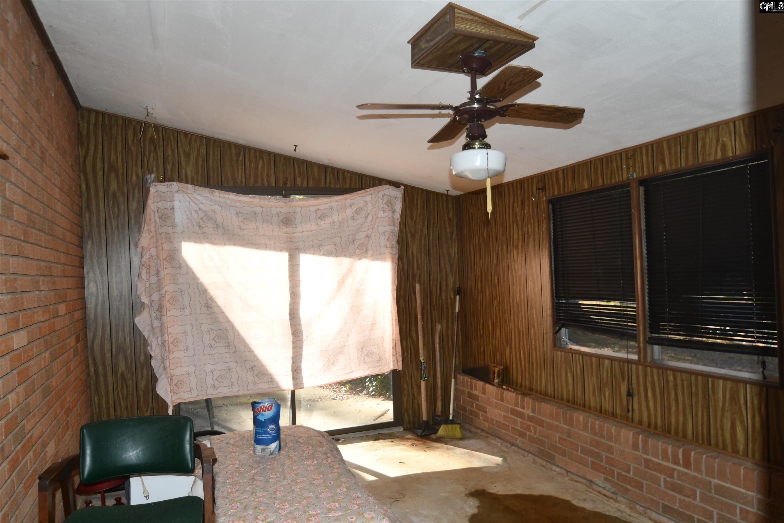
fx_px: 588
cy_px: 262
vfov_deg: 47.9
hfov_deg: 67.4
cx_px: 392
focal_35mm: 27
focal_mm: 18
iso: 200
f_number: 4.2
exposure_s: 1/250
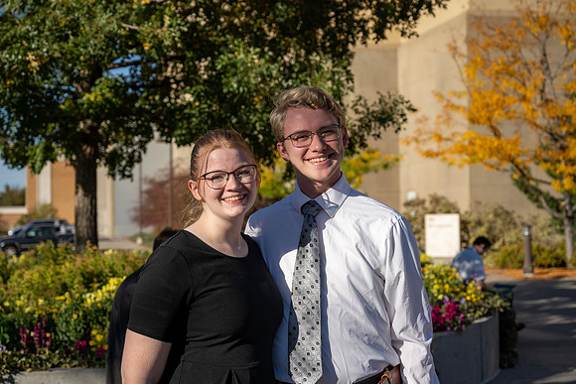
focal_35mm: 56
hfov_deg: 35.6
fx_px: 896
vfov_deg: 24.2
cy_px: 192
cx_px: 288
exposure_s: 1/1000
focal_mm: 56
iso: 100
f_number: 4.5
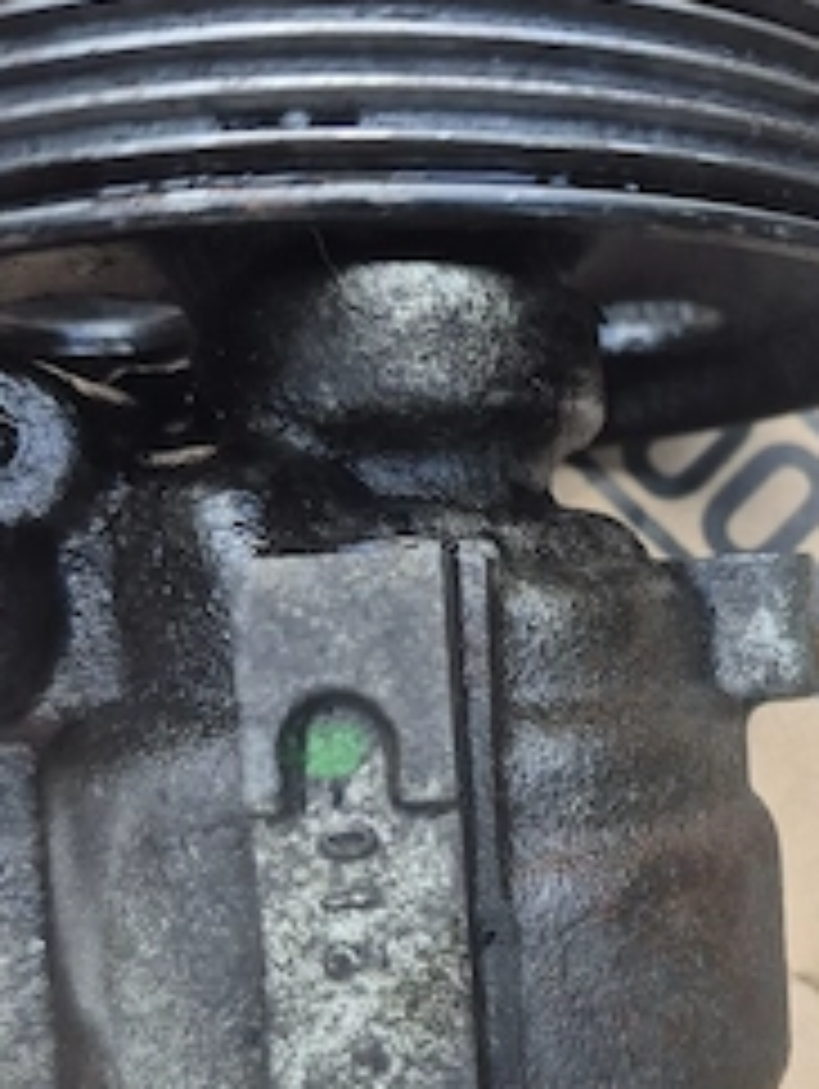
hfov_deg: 36.5
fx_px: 1197
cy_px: 670
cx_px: 652
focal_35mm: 38
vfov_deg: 48.5
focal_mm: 5.4
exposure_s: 1/182
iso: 50
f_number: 1.8
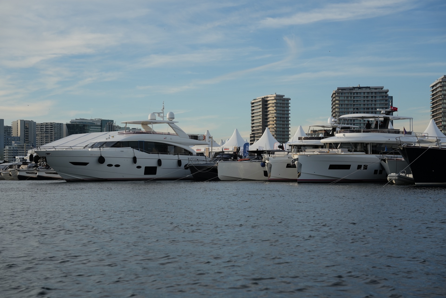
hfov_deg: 28.8
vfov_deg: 19.5
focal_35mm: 70
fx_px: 867
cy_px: 149
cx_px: 223
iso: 250
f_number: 5
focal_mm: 70
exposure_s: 1/1250
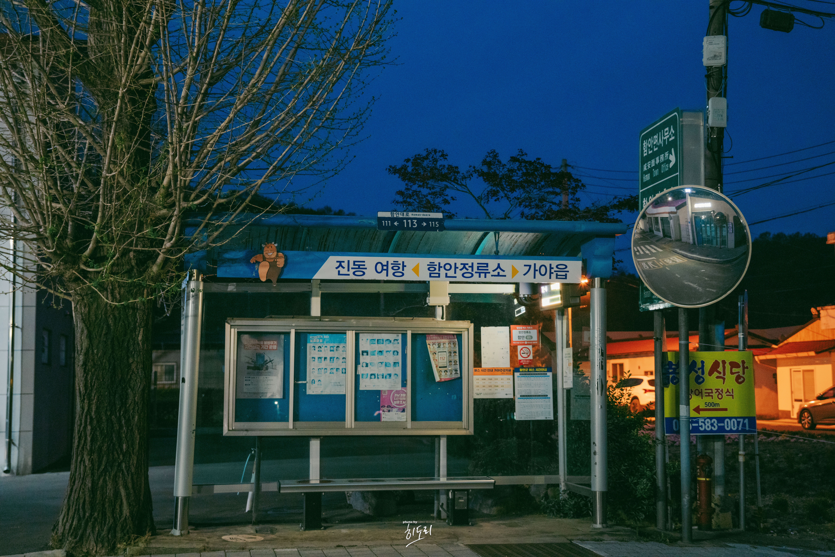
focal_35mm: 50
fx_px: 1160
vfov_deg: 27.0
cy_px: 278
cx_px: 418
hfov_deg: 39.6
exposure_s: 1/40
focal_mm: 50
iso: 5000
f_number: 2.8
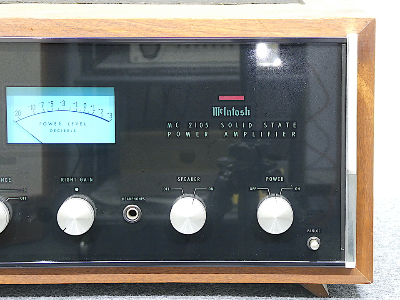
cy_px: 150
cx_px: 200
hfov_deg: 15.9
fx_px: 1433
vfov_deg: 12.0
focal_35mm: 124
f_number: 5.2
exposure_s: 1/1.3
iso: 200
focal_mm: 22.3
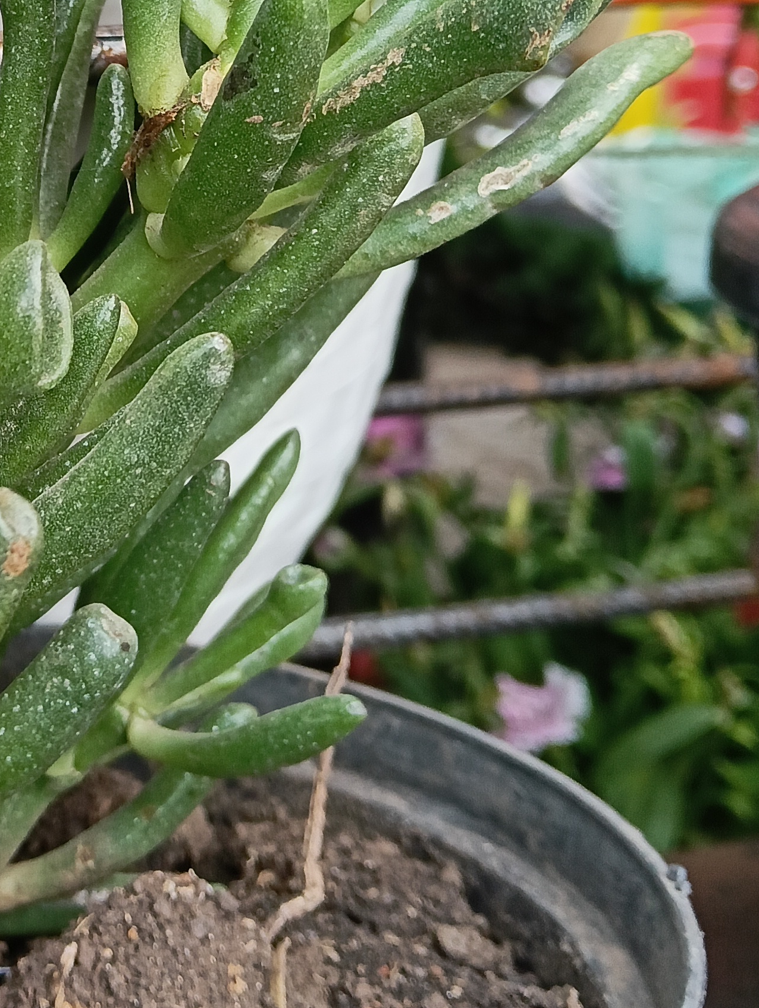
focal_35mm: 65
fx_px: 1896
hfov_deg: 21.1
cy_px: 164
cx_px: -144
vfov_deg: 28.9
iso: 100
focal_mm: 3.98
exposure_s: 1/100
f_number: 1.8
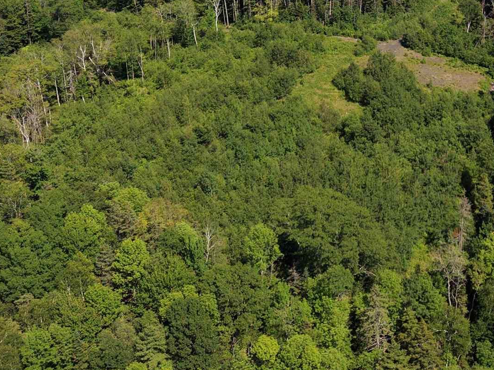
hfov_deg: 27.5
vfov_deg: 20.6
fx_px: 984
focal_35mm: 69
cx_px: 411
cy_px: -2
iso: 200
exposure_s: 1/4000
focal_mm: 8.67
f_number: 1.8
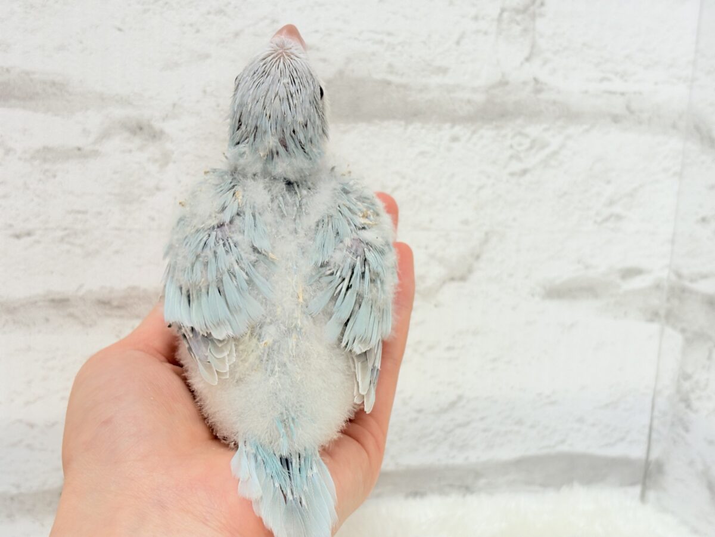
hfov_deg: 36.8
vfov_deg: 28.0
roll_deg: -2.8
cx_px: 358
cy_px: 268
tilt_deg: -12.1
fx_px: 1074
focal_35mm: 52
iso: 40
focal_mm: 5.96
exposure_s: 1/50
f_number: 1.6
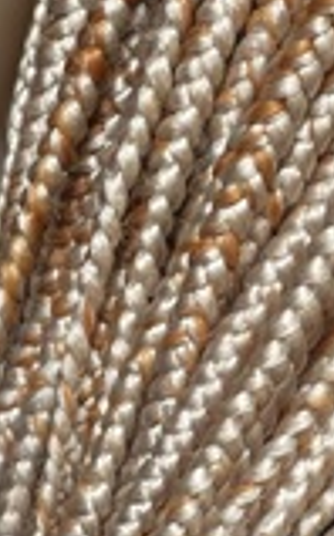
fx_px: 3739
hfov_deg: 5.1
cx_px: 526
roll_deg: +2.5
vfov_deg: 8.2
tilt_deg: -22.4
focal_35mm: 256
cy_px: 357
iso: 125
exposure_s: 1/121
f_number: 2.2
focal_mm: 7.5
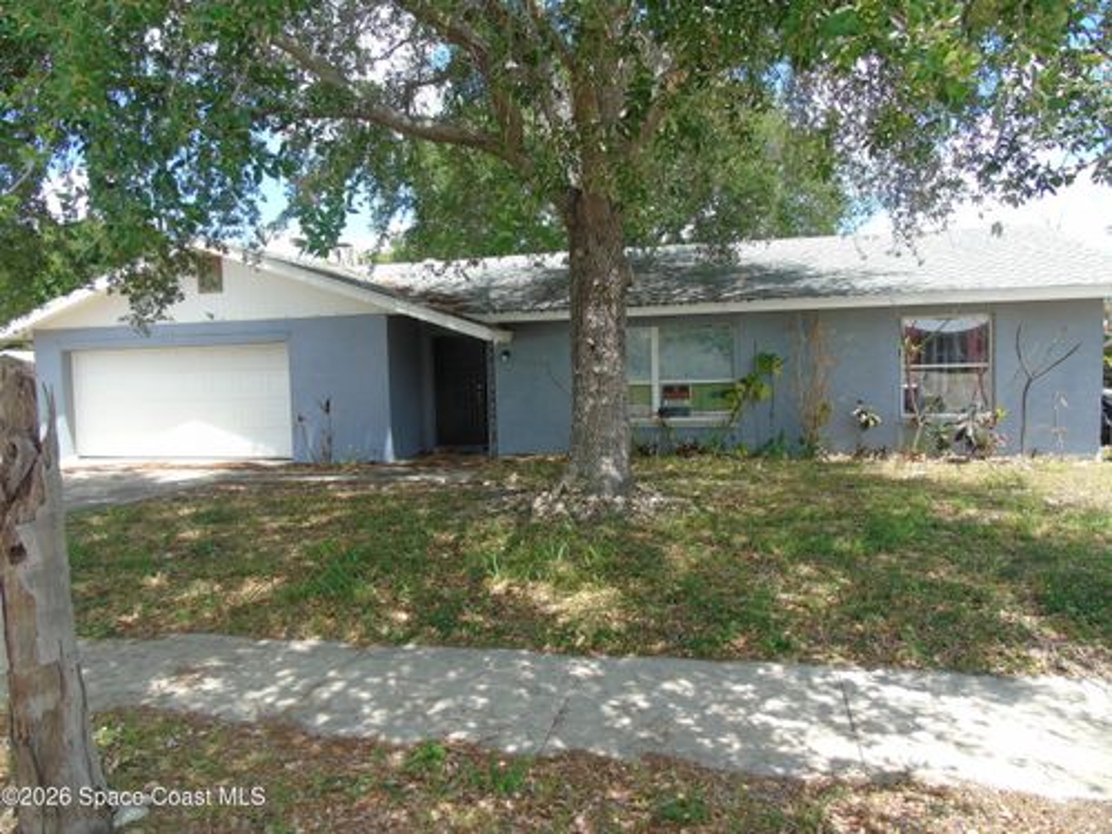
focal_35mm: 25
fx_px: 803
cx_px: 556
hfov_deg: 69.4
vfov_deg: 54.9
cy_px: 417
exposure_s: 1/320
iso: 80
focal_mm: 4.4
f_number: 3.4
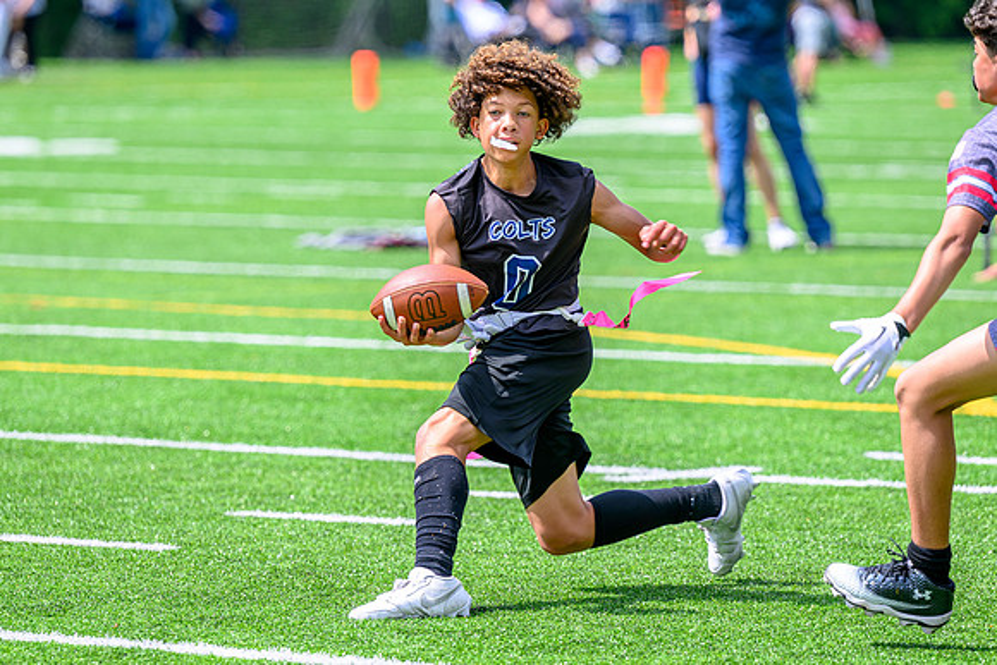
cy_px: 249
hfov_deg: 8.1
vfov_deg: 5.4
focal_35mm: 253
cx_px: 539
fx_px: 7013
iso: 80
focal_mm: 170
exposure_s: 1/800
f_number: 3.2
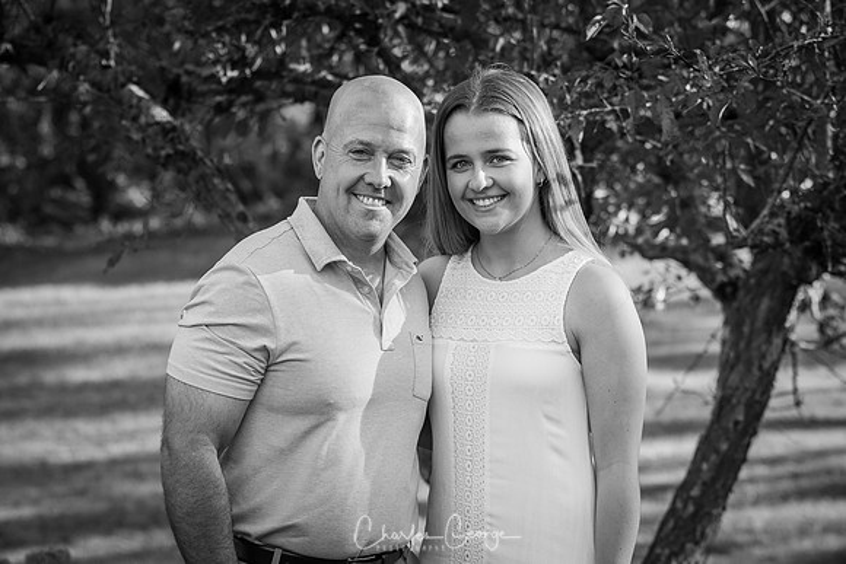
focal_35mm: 146
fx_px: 3441
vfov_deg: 9.4
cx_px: 387
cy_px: 269
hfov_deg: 14.0
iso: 400
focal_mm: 90
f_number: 4
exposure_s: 1/400
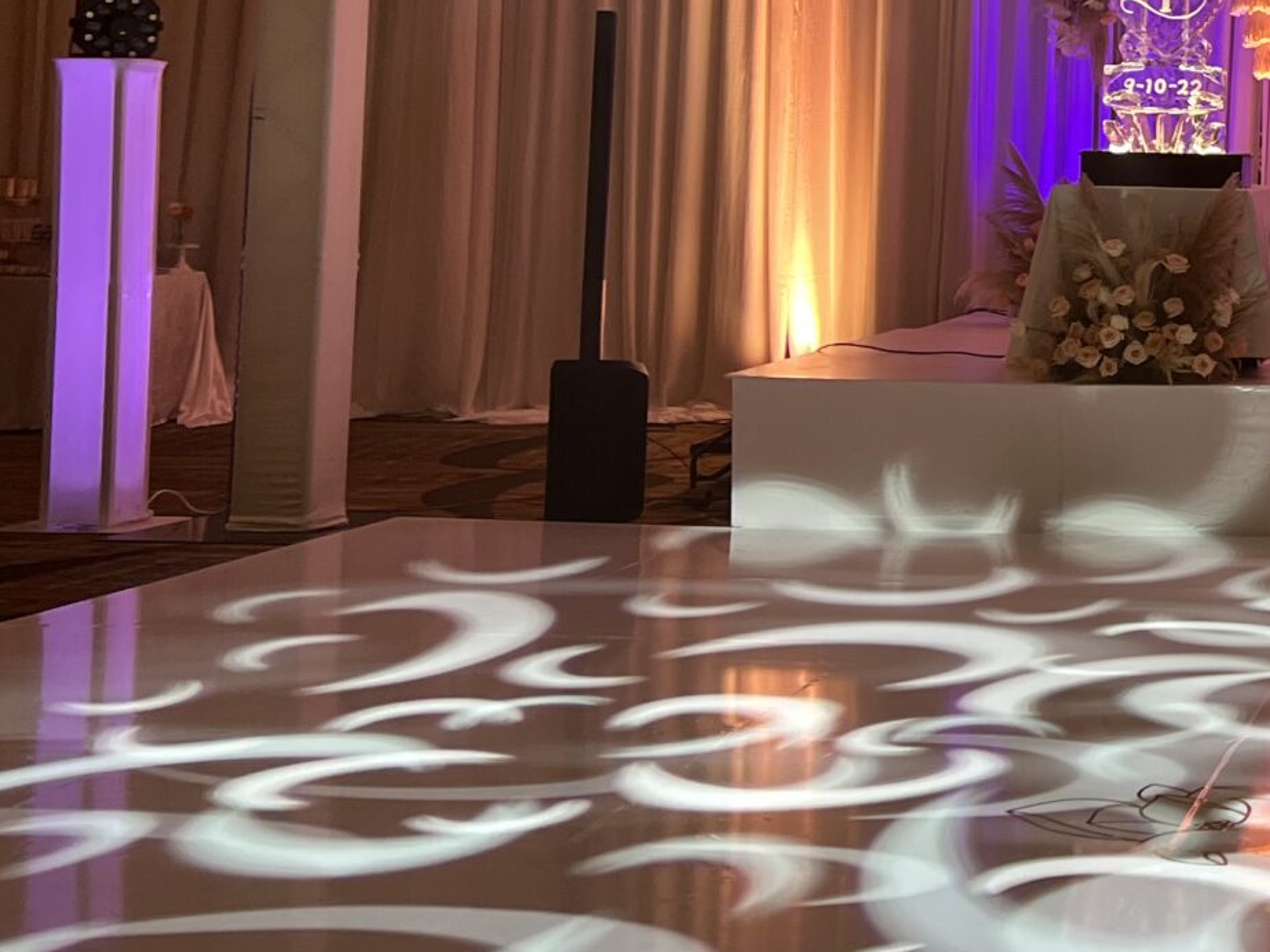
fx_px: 2642
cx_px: 1714
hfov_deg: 23.4
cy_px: 82
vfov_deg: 20.0
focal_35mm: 72
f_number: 1.5
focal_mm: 5.7
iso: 125
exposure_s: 1/111
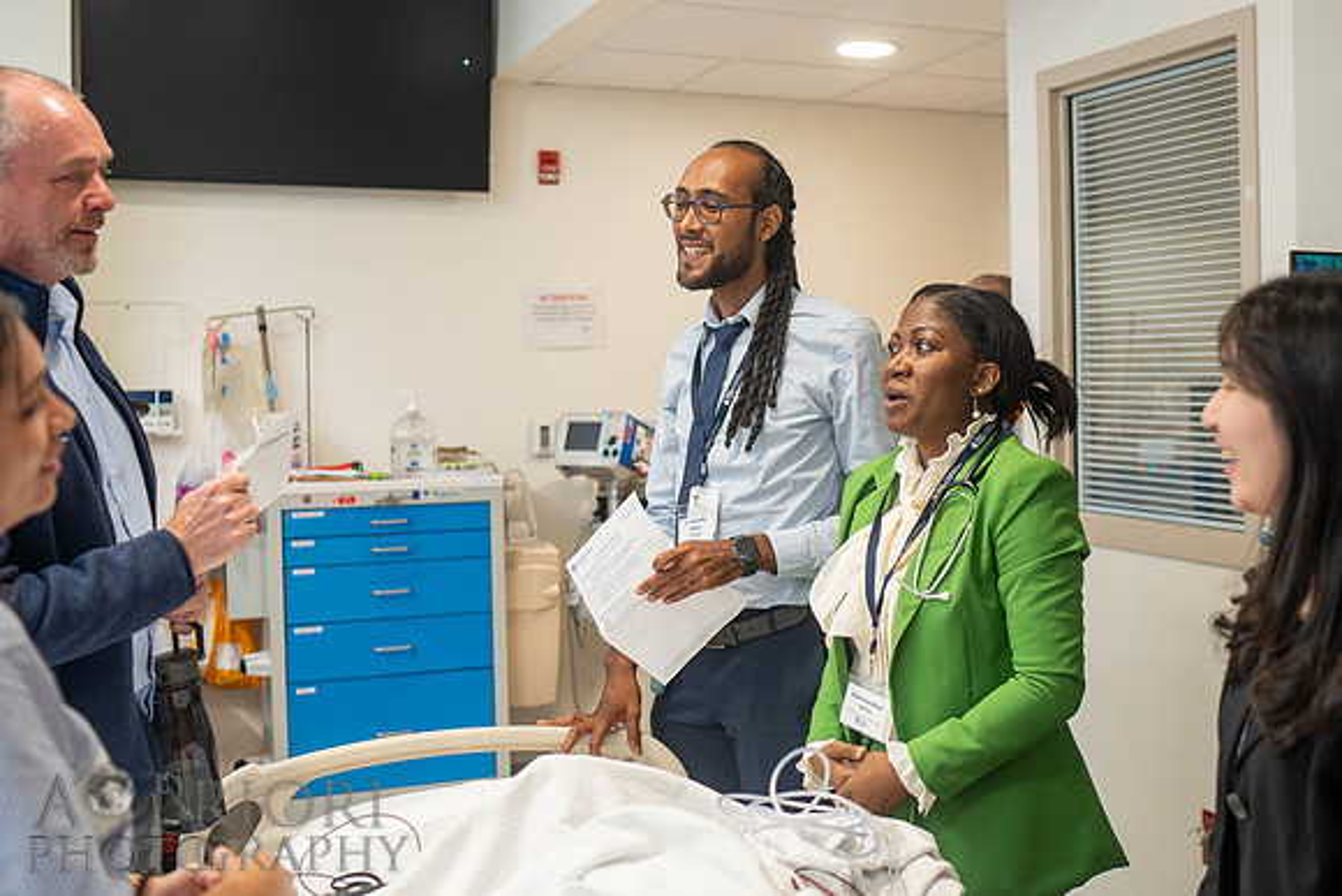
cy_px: 367
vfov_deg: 32.3
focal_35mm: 41
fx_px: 1541
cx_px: 793
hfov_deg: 46.8
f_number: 2.2
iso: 640
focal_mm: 35
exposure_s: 1/160
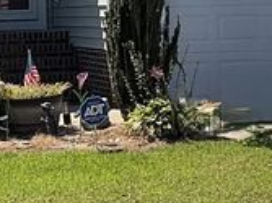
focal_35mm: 178
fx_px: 1398
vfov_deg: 8.3
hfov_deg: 11.1
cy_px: 23
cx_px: 96
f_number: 1.8
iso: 16
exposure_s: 1/1577
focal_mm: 3
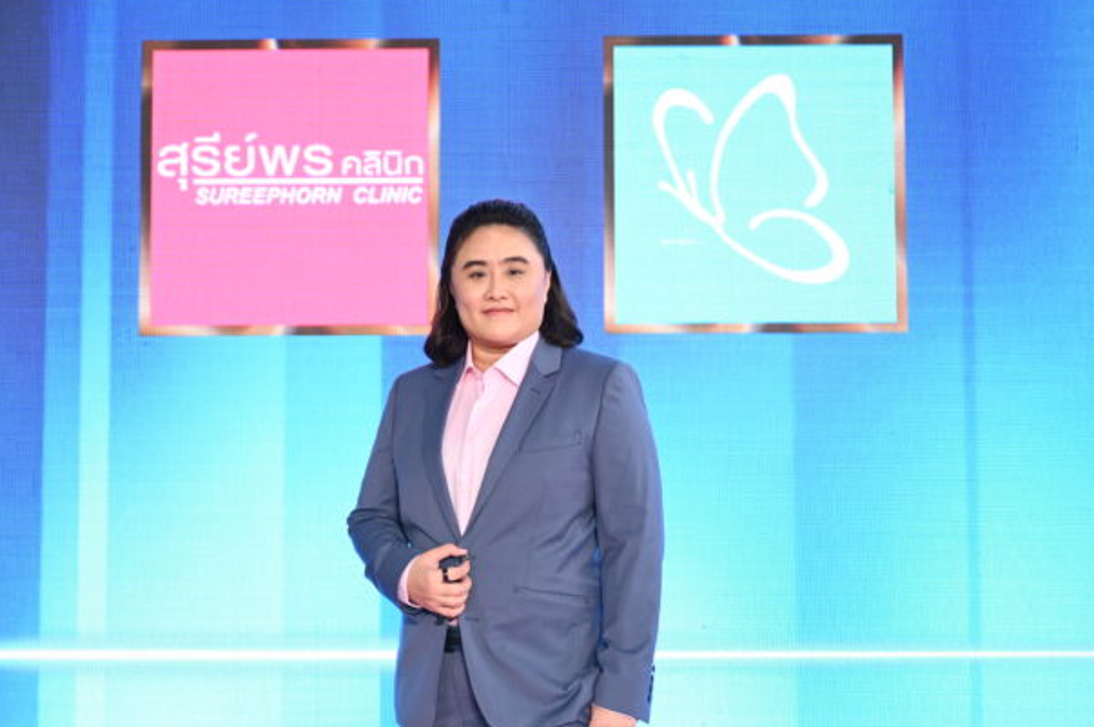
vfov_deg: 22.2
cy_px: 332
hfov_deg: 32.9
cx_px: 524
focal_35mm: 61
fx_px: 1852
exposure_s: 1/160
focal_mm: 46
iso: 100
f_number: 2.8
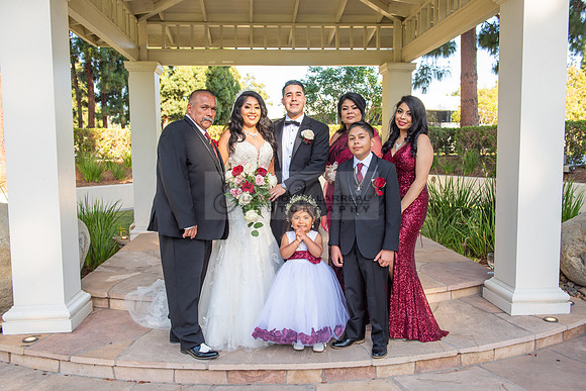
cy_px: 196
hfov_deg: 58.7
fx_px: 521
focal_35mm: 32
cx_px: 293
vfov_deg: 41.1
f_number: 5.6
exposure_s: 1/160
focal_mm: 32
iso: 200
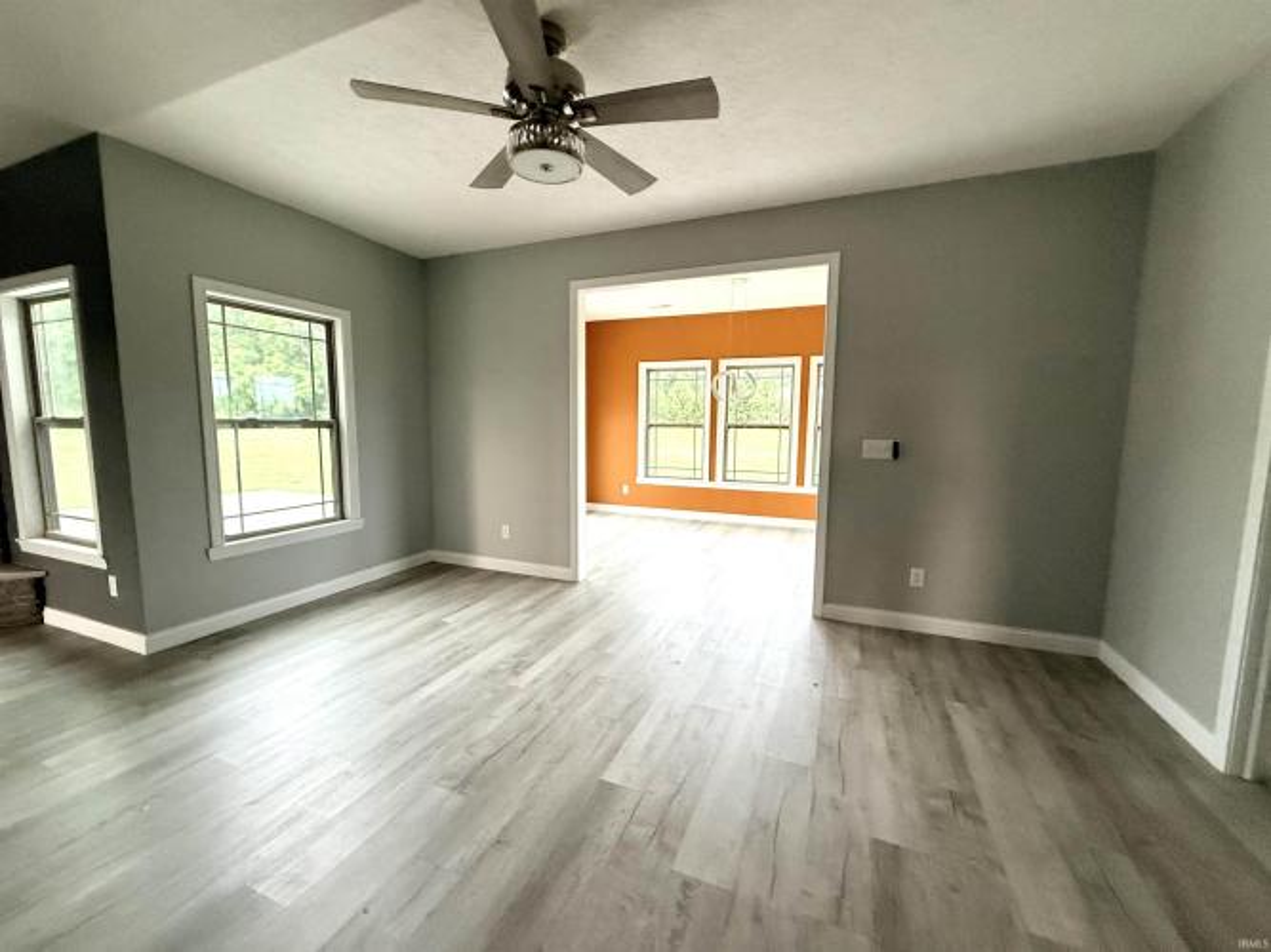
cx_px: 636
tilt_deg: -6.1
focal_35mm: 14
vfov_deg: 85.7
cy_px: 476
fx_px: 514
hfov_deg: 102.1
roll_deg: +1.1
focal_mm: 2.22
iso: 320
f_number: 2.2
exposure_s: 1/87
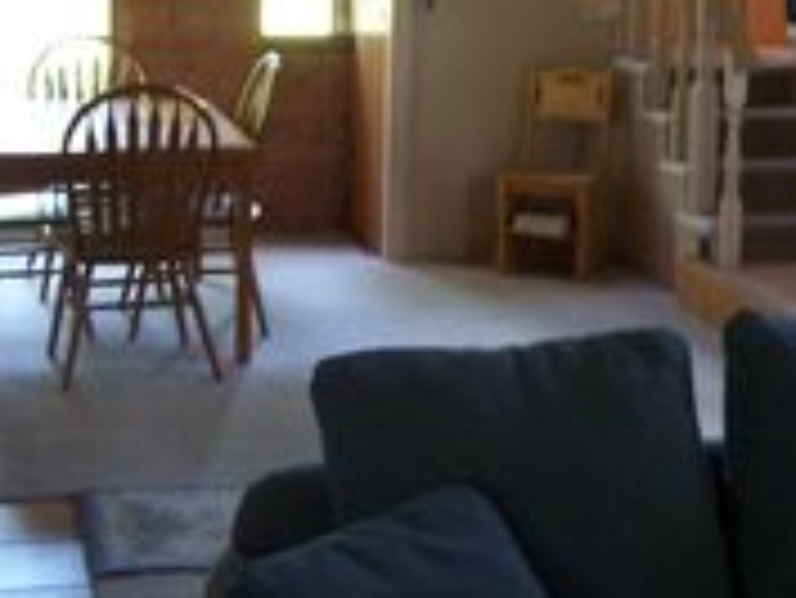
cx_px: 607
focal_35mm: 79
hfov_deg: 24.4
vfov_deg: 18.3
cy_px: 40
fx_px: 1818
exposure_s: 1/8
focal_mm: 6.3
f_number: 2.8
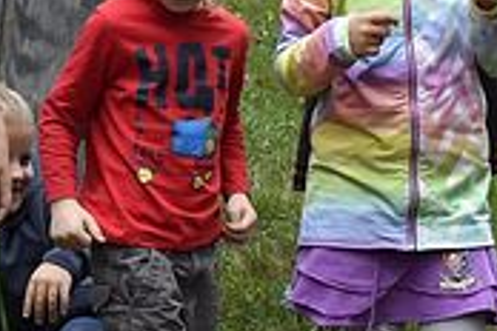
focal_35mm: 279
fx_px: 3858
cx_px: 6
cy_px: 134
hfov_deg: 7.3
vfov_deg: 4.9
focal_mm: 27
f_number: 5.6
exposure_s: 1/500
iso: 1250
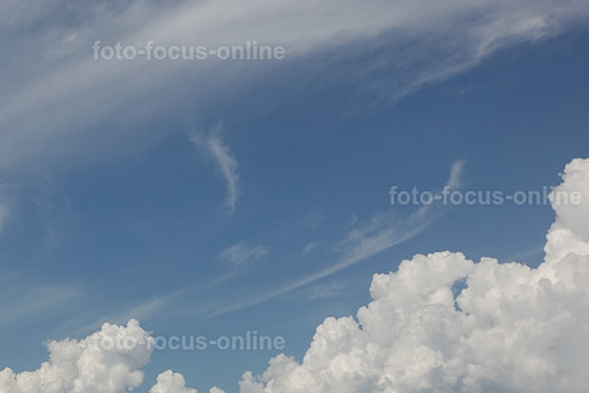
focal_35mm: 55
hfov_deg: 35.3
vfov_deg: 24.2
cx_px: 134
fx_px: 900
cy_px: 312
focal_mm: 8.8
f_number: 4
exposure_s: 1/800
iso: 100
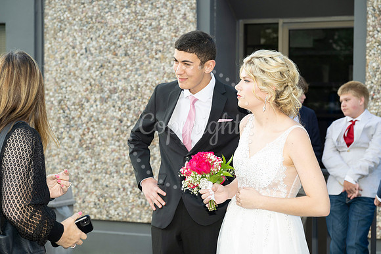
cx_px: 190
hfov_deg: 22.4
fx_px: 963
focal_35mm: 91
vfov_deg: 15.0
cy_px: 127
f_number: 7.1
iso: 400
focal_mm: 91
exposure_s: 1/160
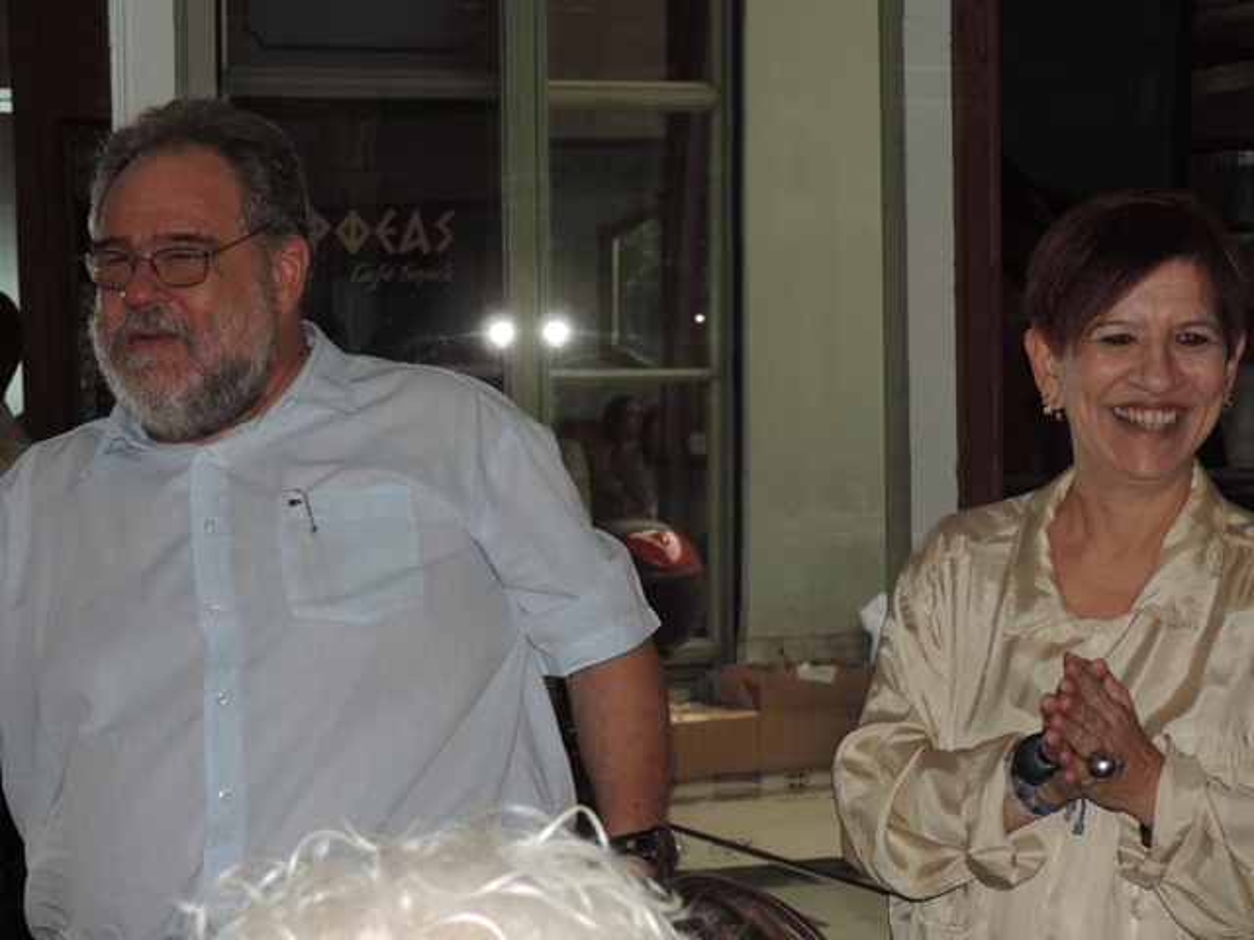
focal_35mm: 100
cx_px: 627
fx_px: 3623
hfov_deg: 19.6
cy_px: 470
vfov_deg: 14.8
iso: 200
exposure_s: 1/60
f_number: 4.1
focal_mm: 17.8
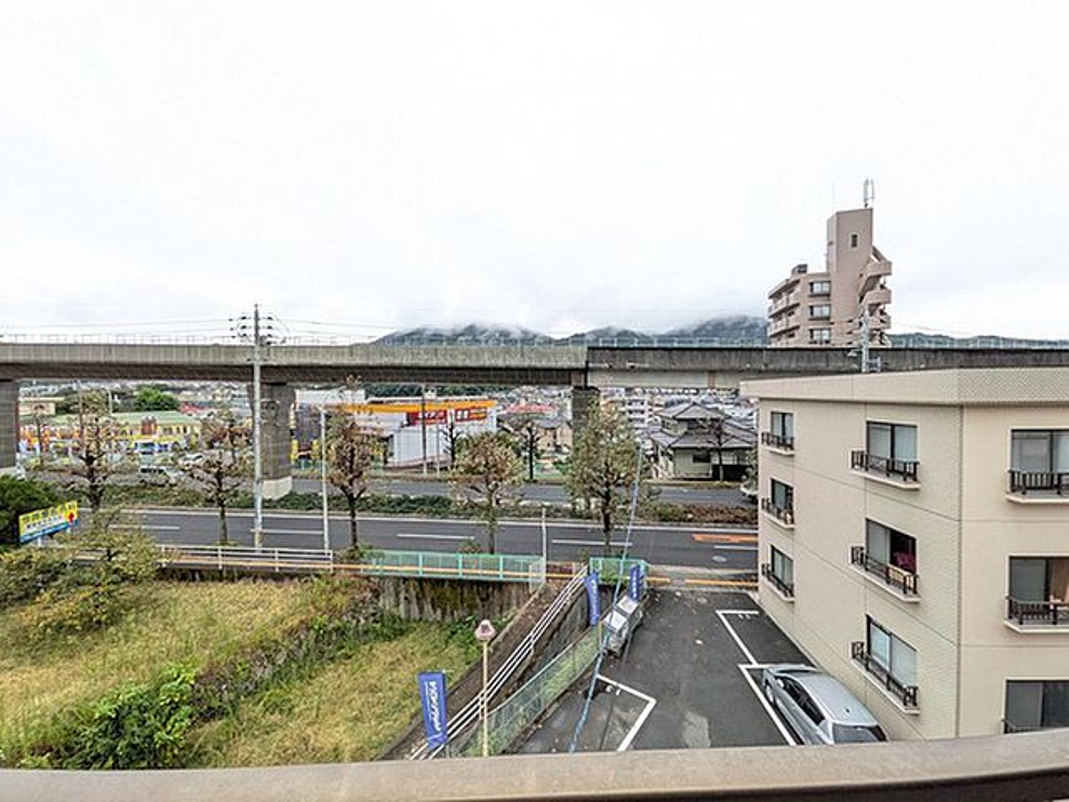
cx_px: 534
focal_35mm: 14
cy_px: 401
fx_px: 432
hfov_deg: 102.1
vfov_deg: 85.7
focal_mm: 1.85
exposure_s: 1/678
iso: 132
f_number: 2.2
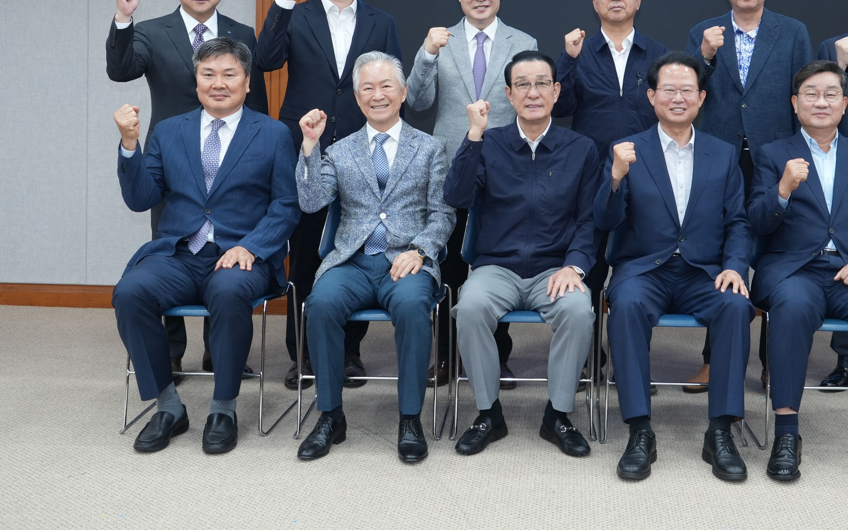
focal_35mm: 51
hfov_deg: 39.1
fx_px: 1179
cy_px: 105
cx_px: 560
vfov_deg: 24.9
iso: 1250
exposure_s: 1/125
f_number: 5
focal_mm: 31
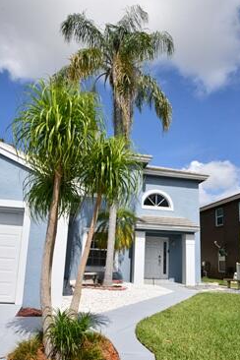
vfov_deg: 67.2
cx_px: 119
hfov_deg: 47.9
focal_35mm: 27
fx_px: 270
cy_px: 200
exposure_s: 1/50
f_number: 22
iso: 125
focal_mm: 24
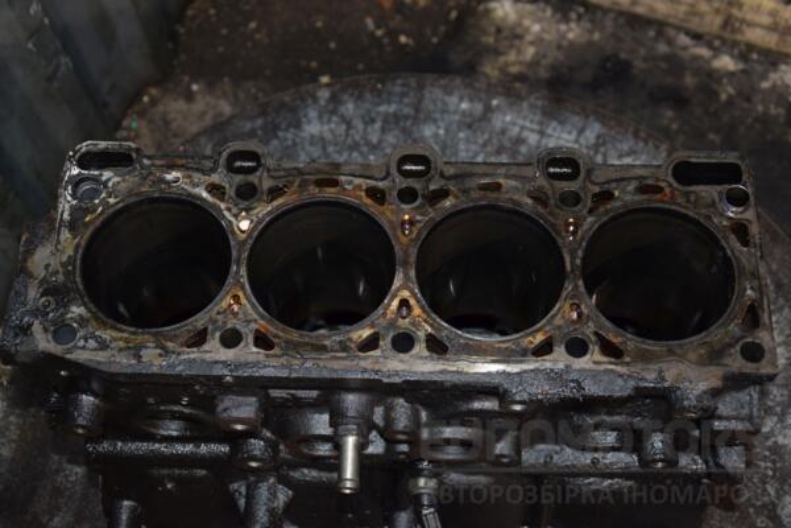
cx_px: 396
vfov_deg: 25.8
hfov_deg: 37.9
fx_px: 1153
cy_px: 264
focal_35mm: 52
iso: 800
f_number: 5
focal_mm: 35
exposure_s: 1/60
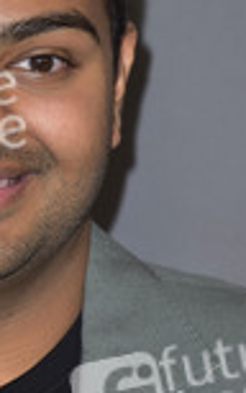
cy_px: 262
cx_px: -29
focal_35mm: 558
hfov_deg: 2.4
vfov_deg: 3.8
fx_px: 5969
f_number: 6.3
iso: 400
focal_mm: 210
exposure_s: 1/250
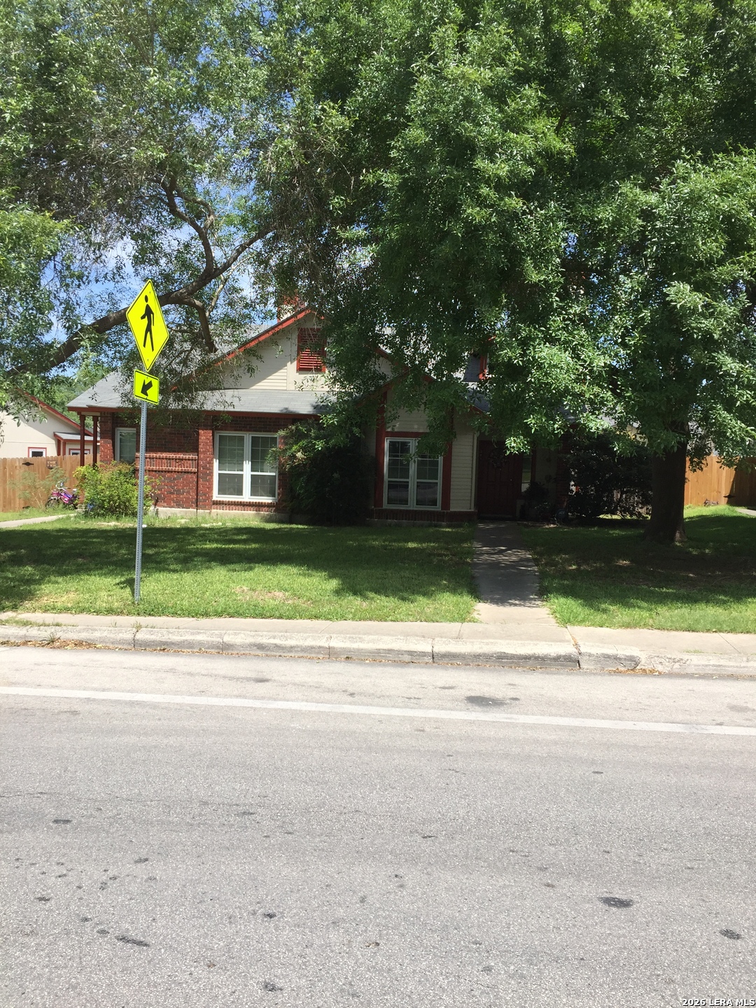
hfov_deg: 48.2
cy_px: 504
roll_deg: -2.1
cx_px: 378
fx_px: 844
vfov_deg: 61.7
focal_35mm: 29
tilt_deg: -3.1
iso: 32
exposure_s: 1/1199
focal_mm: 4.15
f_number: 2.2
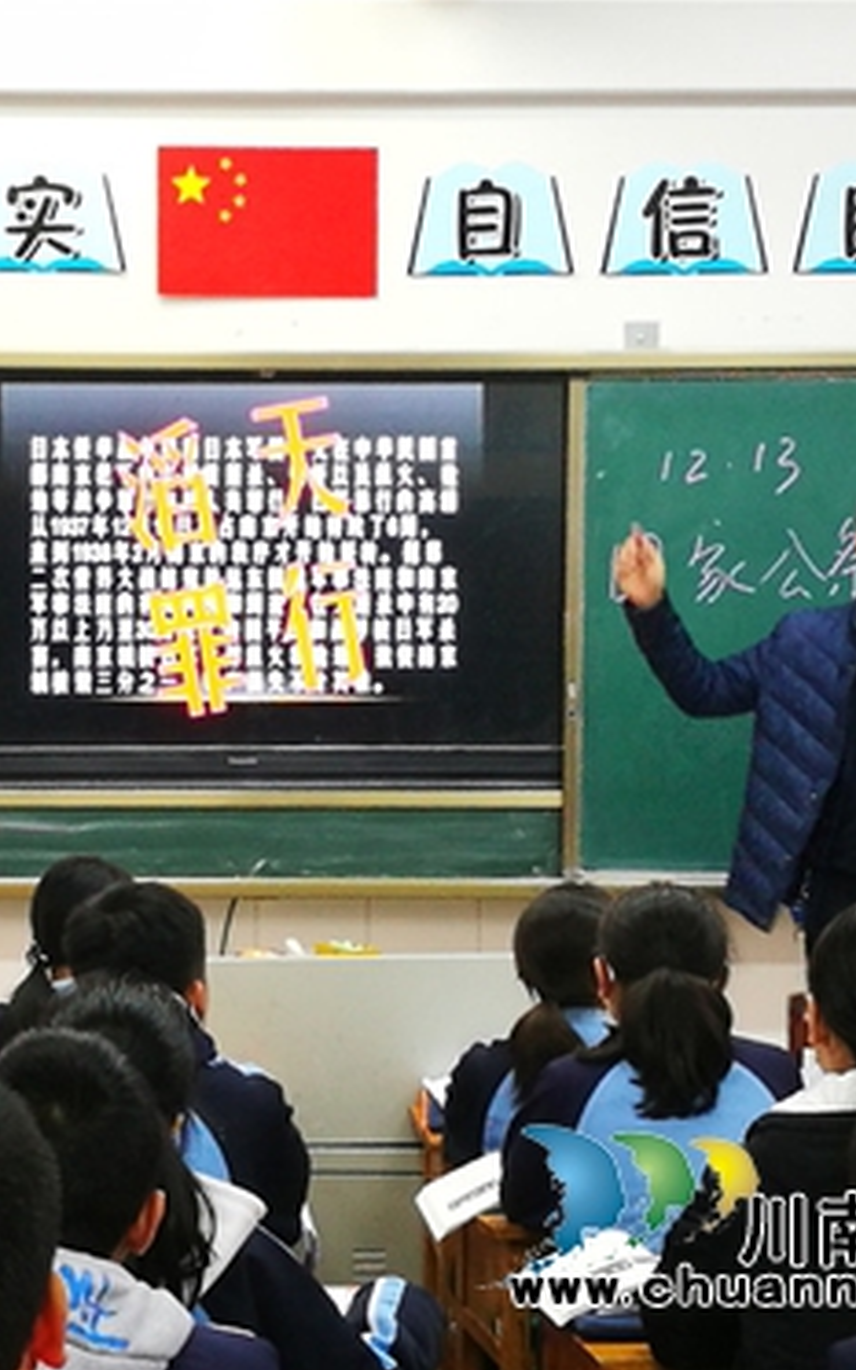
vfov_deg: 22.8
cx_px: 261
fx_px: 3398
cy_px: 685
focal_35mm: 91
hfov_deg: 14.3
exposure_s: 1/25
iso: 400
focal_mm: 4.5
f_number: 2.2
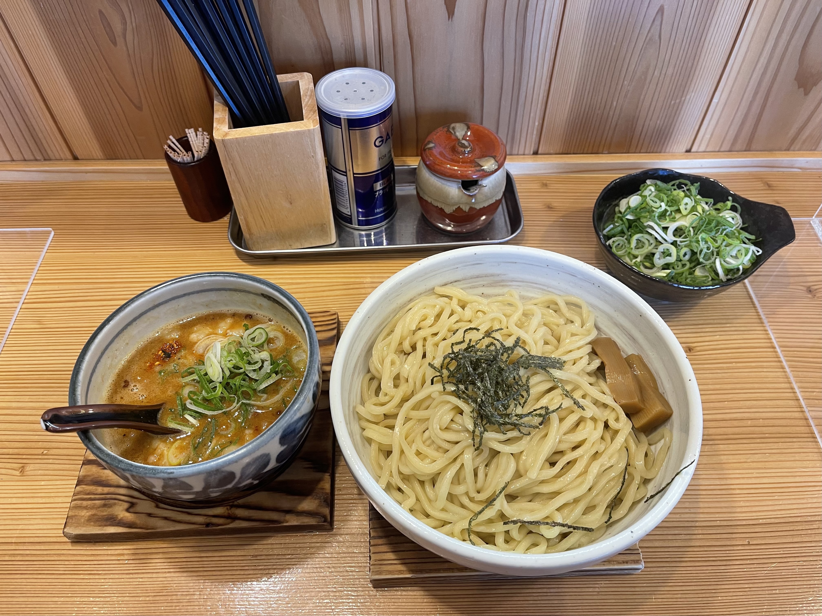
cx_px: 411
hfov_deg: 69.4
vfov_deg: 54.9
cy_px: 308
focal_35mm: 25
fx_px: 594
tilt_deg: -52.9
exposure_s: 1/60
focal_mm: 5.1
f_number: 1.6
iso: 100
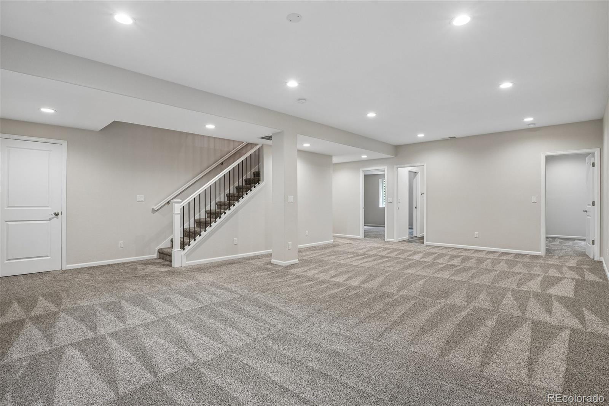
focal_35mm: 16
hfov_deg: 95.0
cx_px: 304
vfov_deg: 72.0
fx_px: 279
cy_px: 203
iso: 500
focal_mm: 11
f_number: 8
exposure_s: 1/20
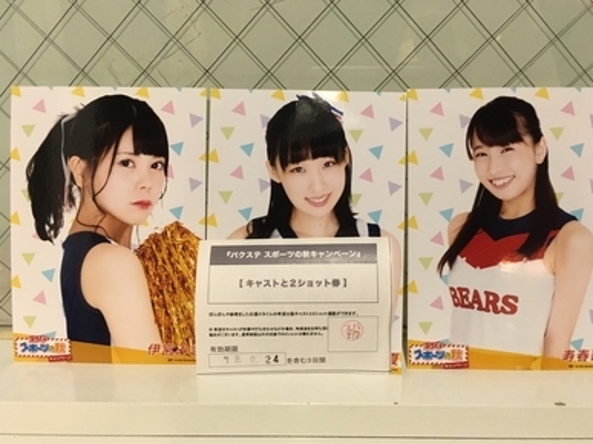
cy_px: 227
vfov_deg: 46.8
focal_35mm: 30
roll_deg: +0.3
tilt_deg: -16.9
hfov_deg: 60.0
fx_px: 514
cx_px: 300
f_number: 2.2
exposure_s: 1/30
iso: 200
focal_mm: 4.15
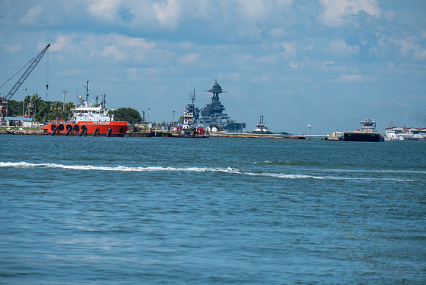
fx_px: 3551
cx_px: 213
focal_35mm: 300
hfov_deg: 6.9
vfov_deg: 4.6
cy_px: 142
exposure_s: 1/1500
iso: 200
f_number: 5.6
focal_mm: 200
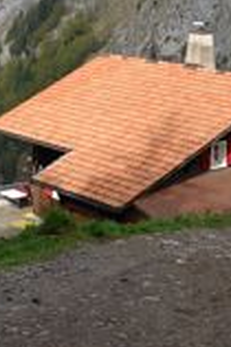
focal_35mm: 97
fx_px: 935
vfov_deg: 19.9
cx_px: 172
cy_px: -58
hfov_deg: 14.0
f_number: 6.3
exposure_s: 1/250
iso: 100
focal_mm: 17
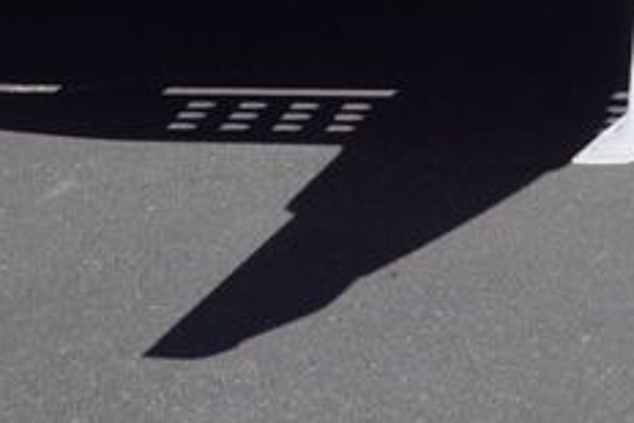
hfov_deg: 16.8
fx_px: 2097
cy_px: -453
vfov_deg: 10.5
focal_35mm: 119
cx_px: 648
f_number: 10
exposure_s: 1/160
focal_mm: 18
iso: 100
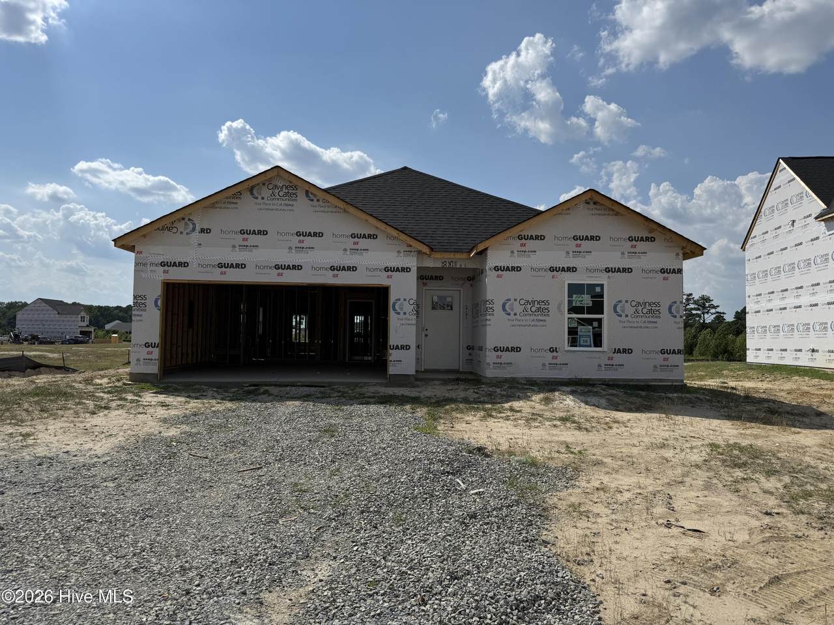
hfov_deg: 71.6
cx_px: 417
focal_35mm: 24
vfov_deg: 56.8
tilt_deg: +3.3
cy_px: 312
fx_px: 578
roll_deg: -0.9
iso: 80
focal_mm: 6.76
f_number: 1.78
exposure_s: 1/10309
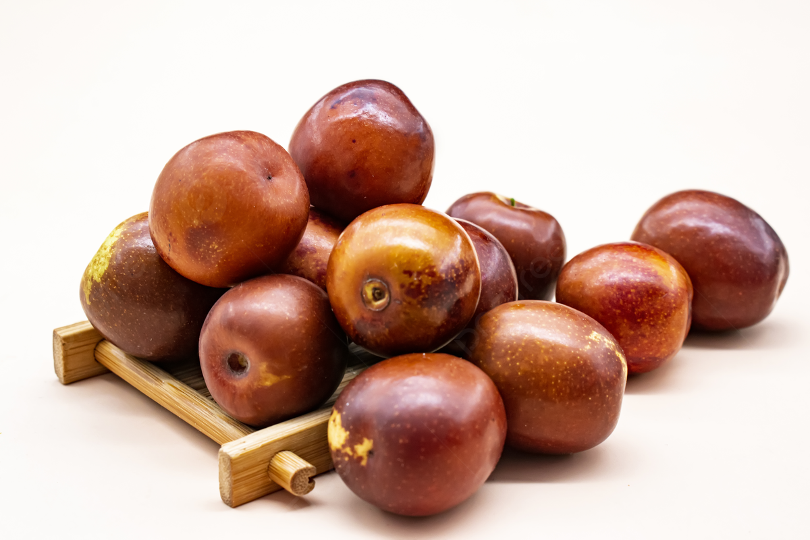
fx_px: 1620
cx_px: 405
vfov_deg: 18.9
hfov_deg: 28.1
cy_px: 270
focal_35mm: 72
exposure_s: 1/30
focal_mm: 48
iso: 400
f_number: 10
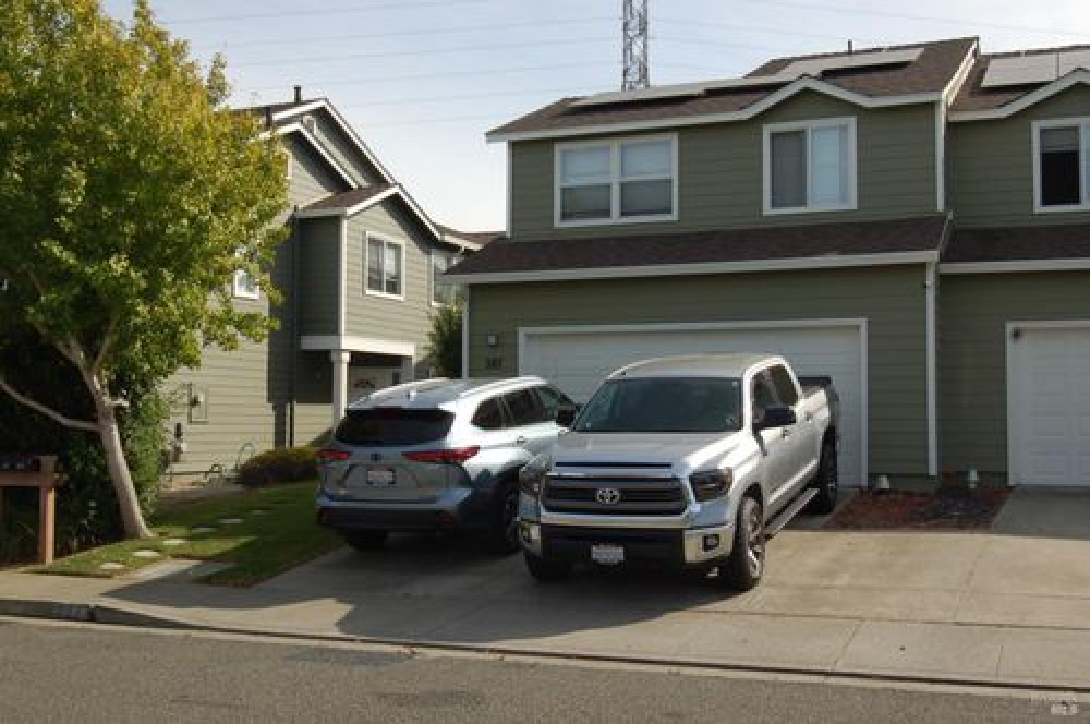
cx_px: 545
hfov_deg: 49.6
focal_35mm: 39
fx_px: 1179
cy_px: 362
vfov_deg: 34.1
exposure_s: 1/320
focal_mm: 26
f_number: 9
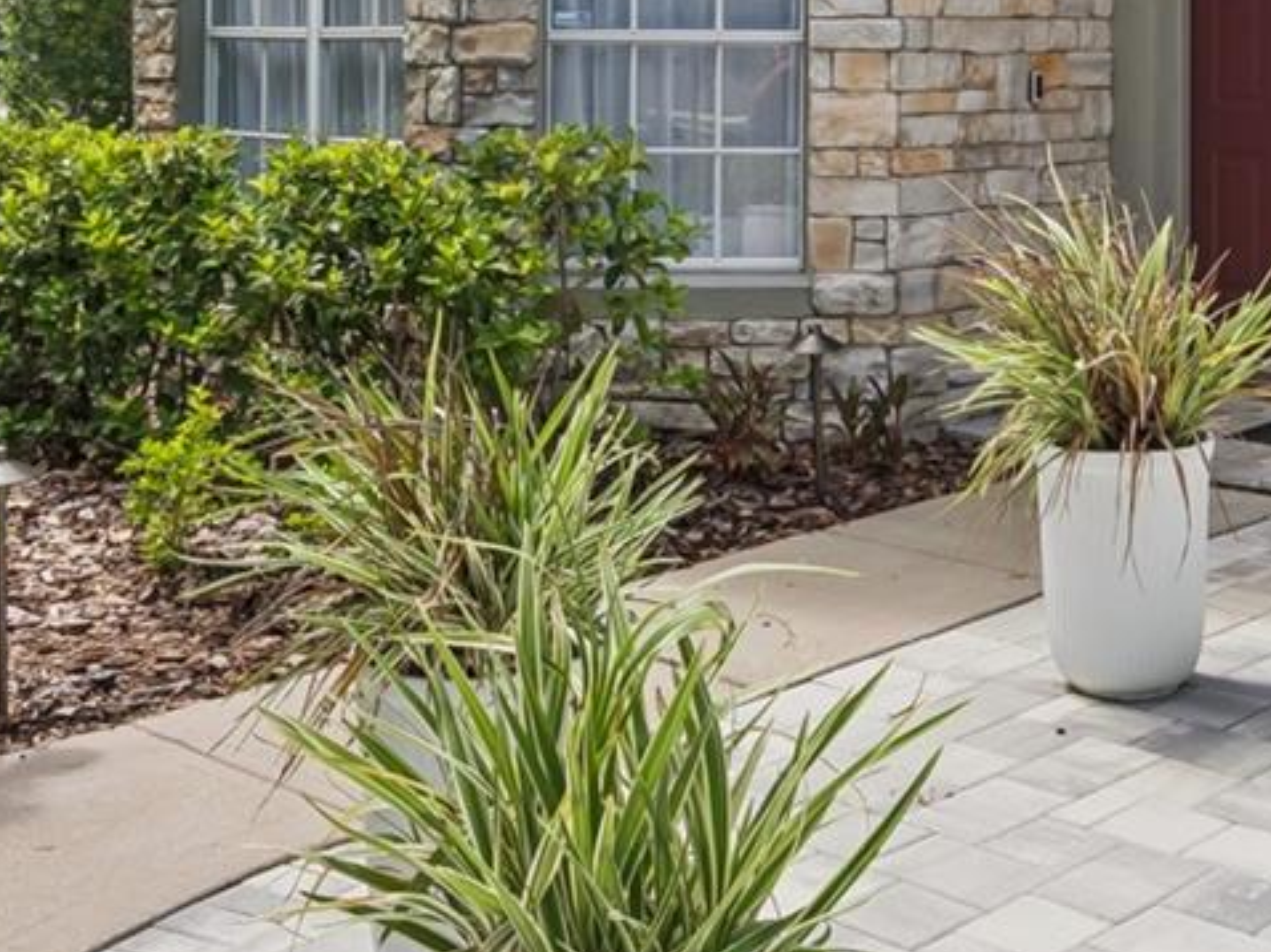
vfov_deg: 24.0
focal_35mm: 58
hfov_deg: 32.7
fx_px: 2129
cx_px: 944
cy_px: -13
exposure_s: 1/80
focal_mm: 18
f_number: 11
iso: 100
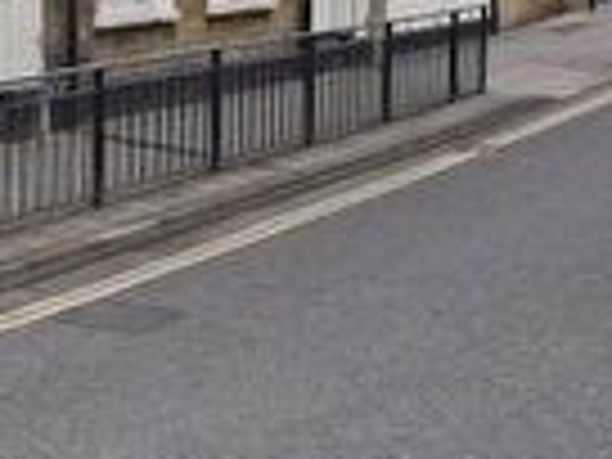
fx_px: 1485
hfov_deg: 17.2
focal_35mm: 84
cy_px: -148
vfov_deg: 16.5
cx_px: -598
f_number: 7.1
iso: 500
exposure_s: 1/500
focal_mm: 17
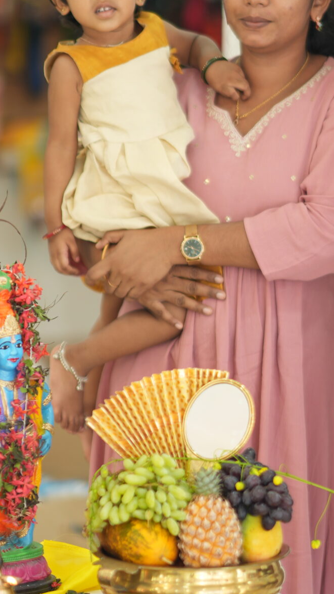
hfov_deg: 6.3
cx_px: 266
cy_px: 252
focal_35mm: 194
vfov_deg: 11.1
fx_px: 3054
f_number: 1.4
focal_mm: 85
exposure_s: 1/200
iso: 160
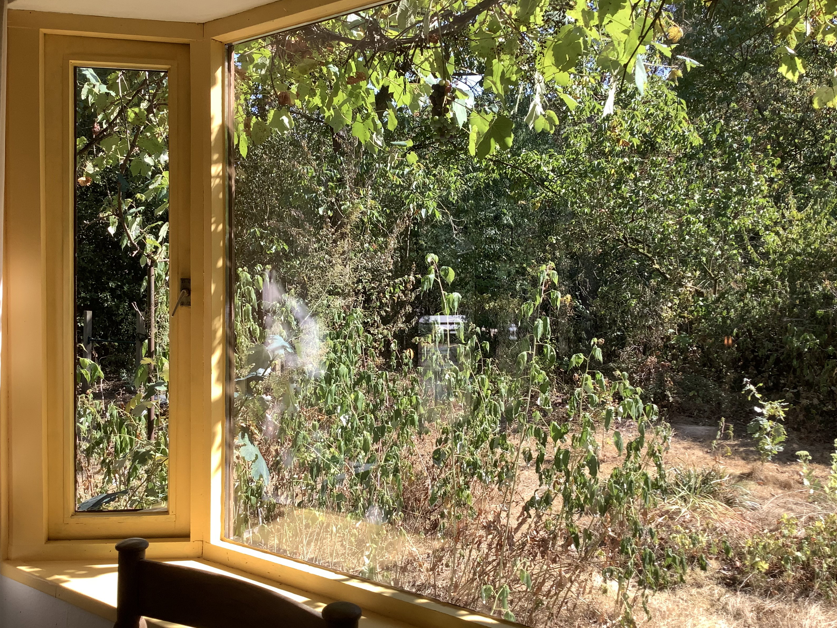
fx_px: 774
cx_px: 418
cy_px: 321
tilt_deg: -3.3
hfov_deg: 56.8
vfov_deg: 44.2
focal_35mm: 32
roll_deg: -0.9
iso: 25
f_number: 2.4
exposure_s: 1/265
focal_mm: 3.3
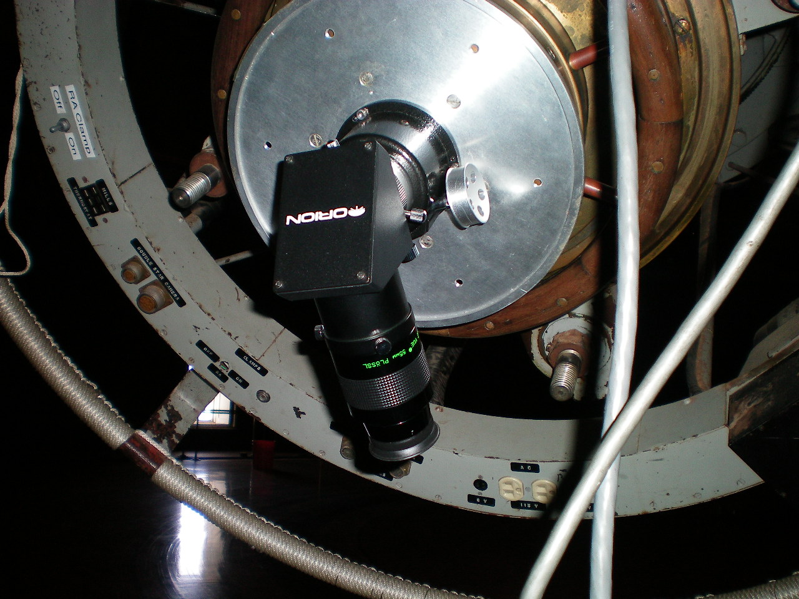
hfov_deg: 49.0
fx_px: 877
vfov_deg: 37.7
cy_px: 300
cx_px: 400
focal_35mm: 38
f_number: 3.1
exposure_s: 1/60
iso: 64
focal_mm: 6.3
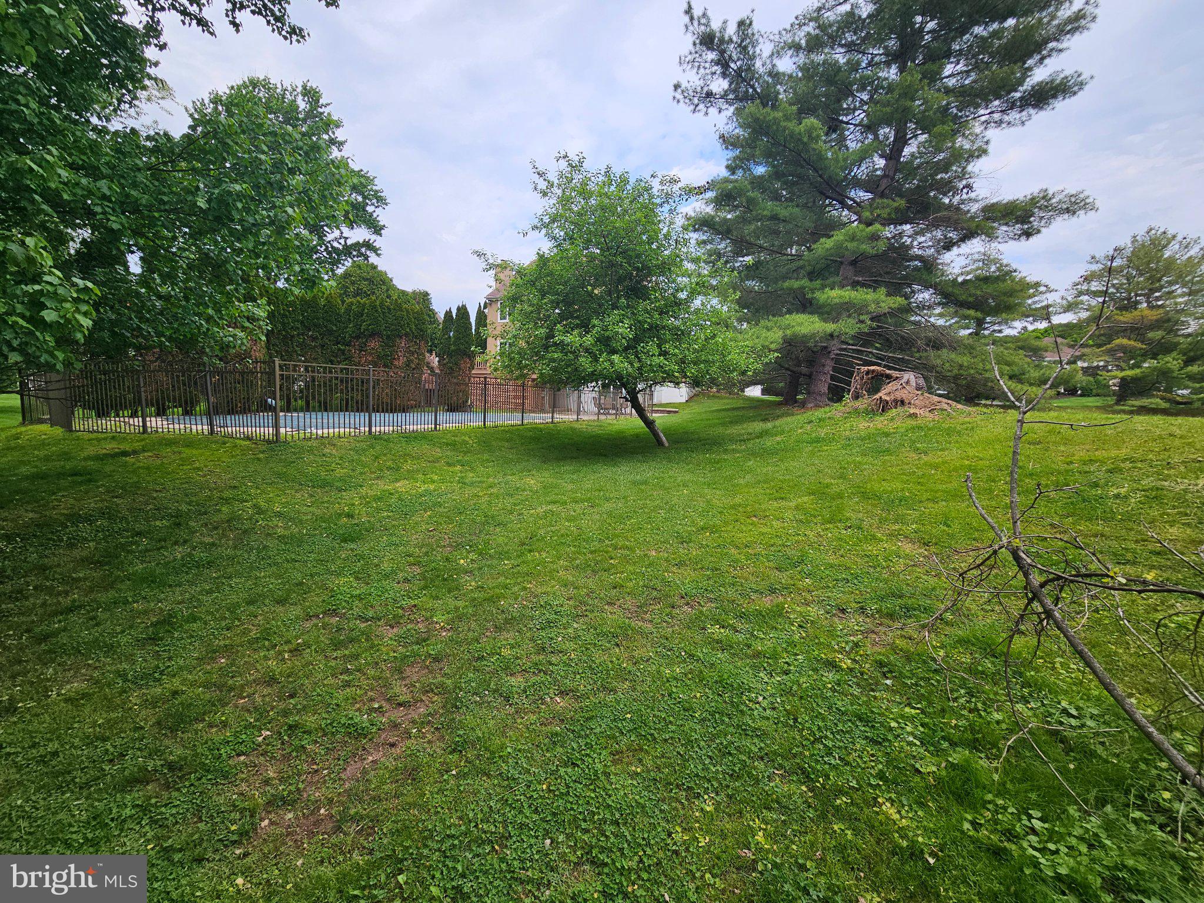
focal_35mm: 13
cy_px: 452
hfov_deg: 106.2
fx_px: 452
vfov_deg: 89.9
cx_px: 602
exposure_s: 1/1114
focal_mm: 2.2
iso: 50
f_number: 2.2
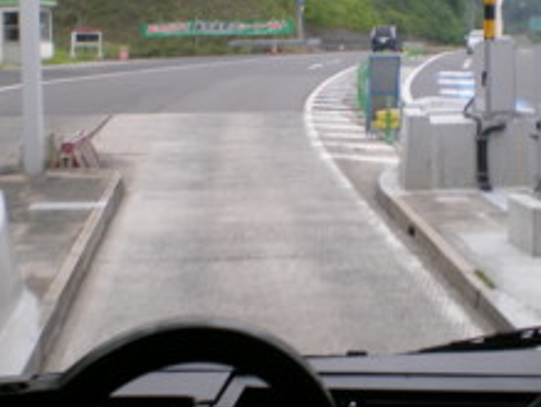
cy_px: 111
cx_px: 329
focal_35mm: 78
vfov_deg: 18.8
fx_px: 1221
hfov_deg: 24.9
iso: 64
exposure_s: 1/125
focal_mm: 6.3
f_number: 4.6
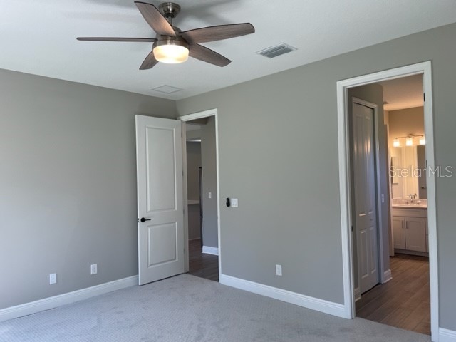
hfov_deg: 67.3
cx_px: 228
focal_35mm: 26
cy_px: 171
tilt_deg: +1.1
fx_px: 343
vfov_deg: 53.1
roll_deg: +1.4
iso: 32
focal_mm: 4.2
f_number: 1.6
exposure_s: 1/120
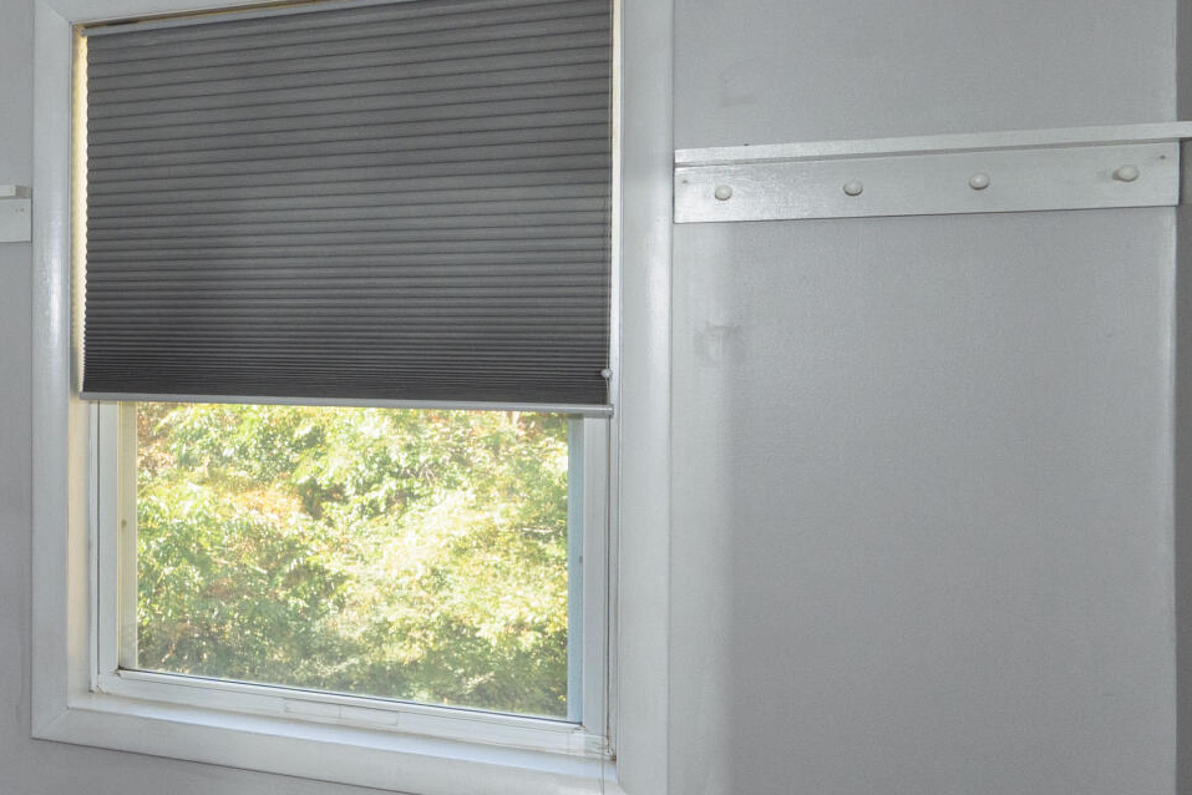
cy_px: 374
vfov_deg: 28.6
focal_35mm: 47
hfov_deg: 29.0
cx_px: -536
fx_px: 1556
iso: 800
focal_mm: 15
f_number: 8
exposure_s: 1/90
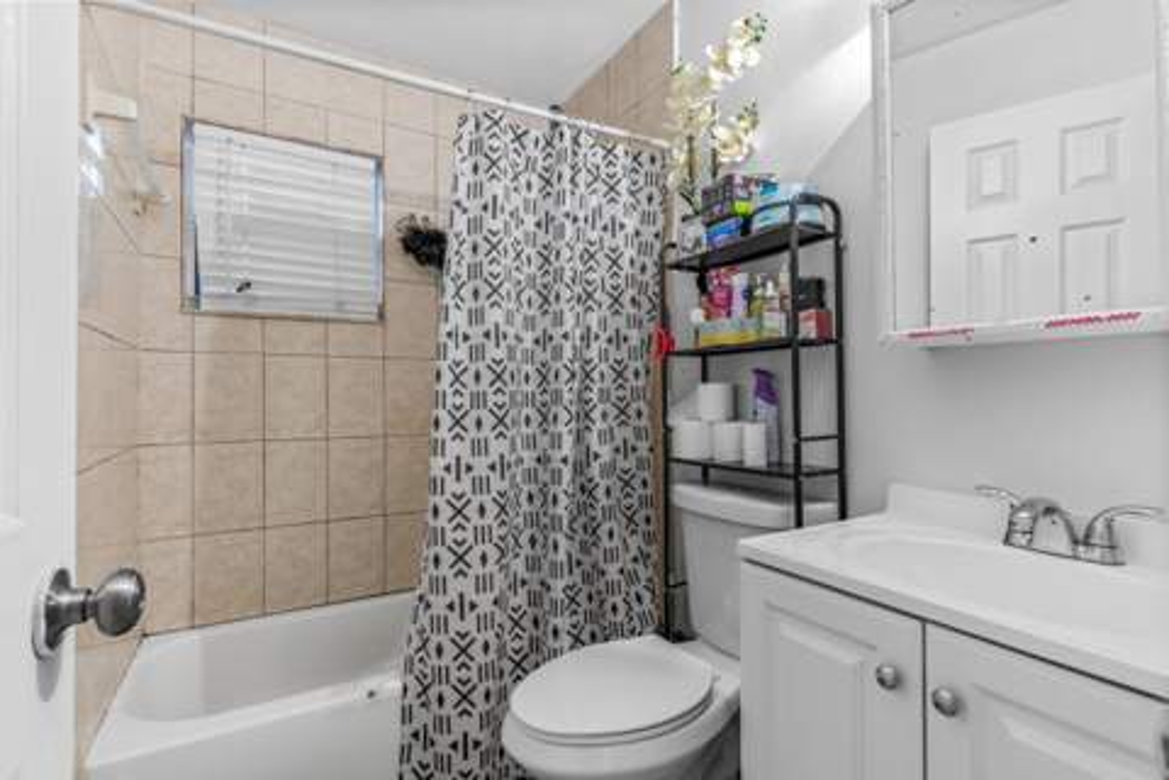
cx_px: 584
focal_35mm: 17
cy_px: 390
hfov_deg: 93.3
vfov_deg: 70.4
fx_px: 552
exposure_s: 1/2
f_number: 9
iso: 500
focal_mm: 17
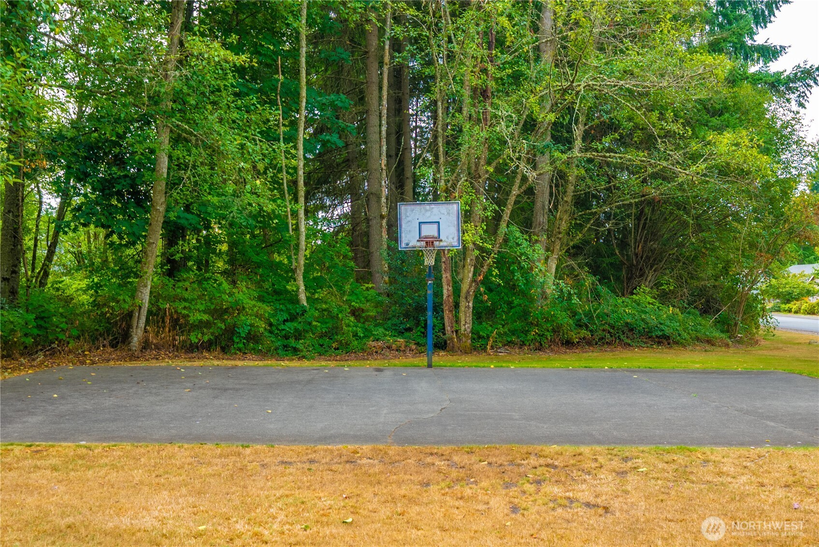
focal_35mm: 24
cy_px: 274
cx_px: 410
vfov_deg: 53.2
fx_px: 546
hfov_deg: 73.7
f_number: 7.1
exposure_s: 1/30
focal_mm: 24
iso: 100
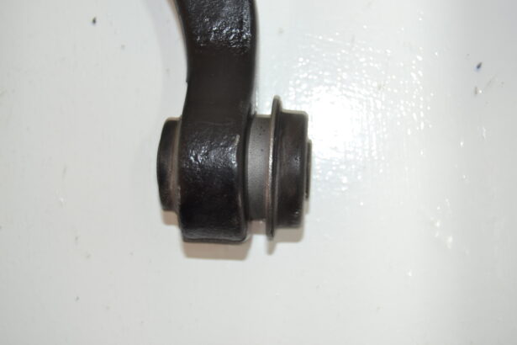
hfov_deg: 35.1
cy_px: 172
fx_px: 819
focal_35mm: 57
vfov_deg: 23.8
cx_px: 258
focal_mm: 38
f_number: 4.8
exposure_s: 1/8
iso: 200
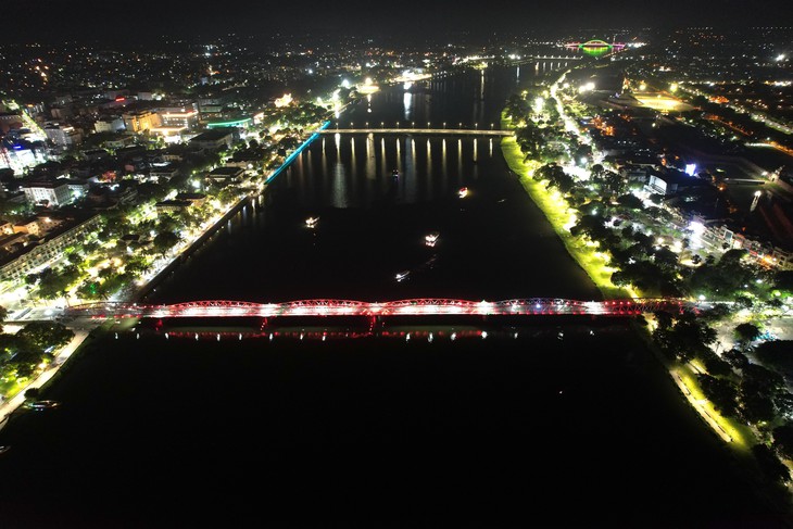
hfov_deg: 78.6
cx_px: 396
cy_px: 264
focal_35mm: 22
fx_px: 485
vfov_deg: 57.2
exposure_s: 1/4
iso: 1140
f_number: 2.8
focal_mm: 8.38
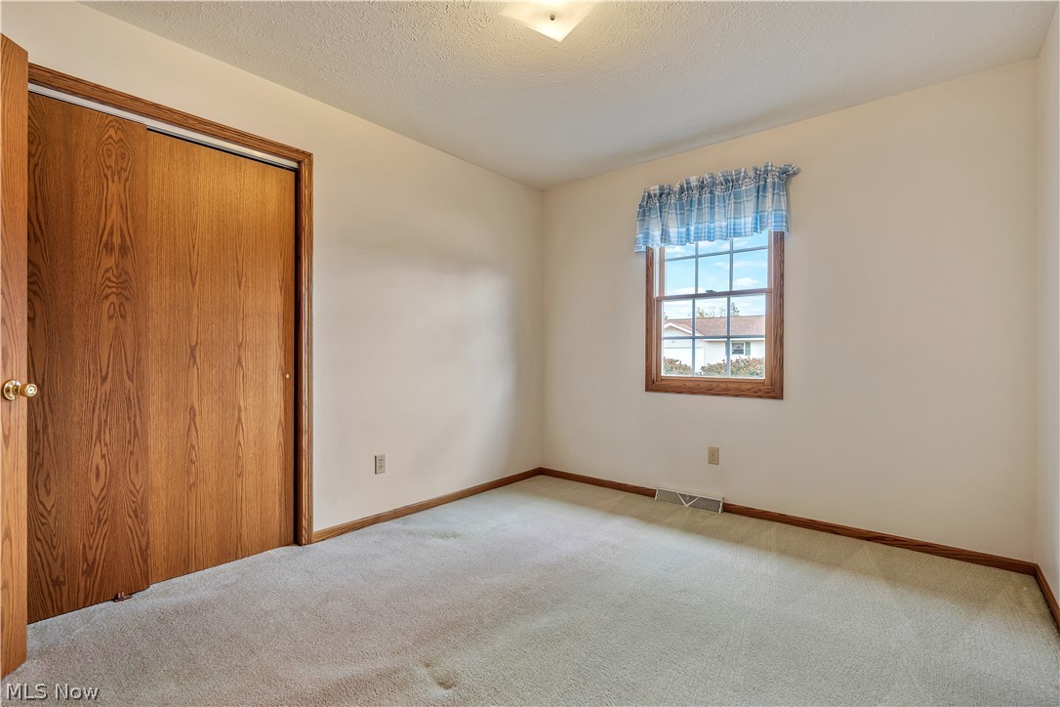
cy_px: 354
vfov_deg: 73.7
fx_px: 471
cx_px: 530
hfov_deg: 96.7
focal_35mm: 16
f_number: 4
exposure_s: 1/100
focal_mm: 16
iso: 400
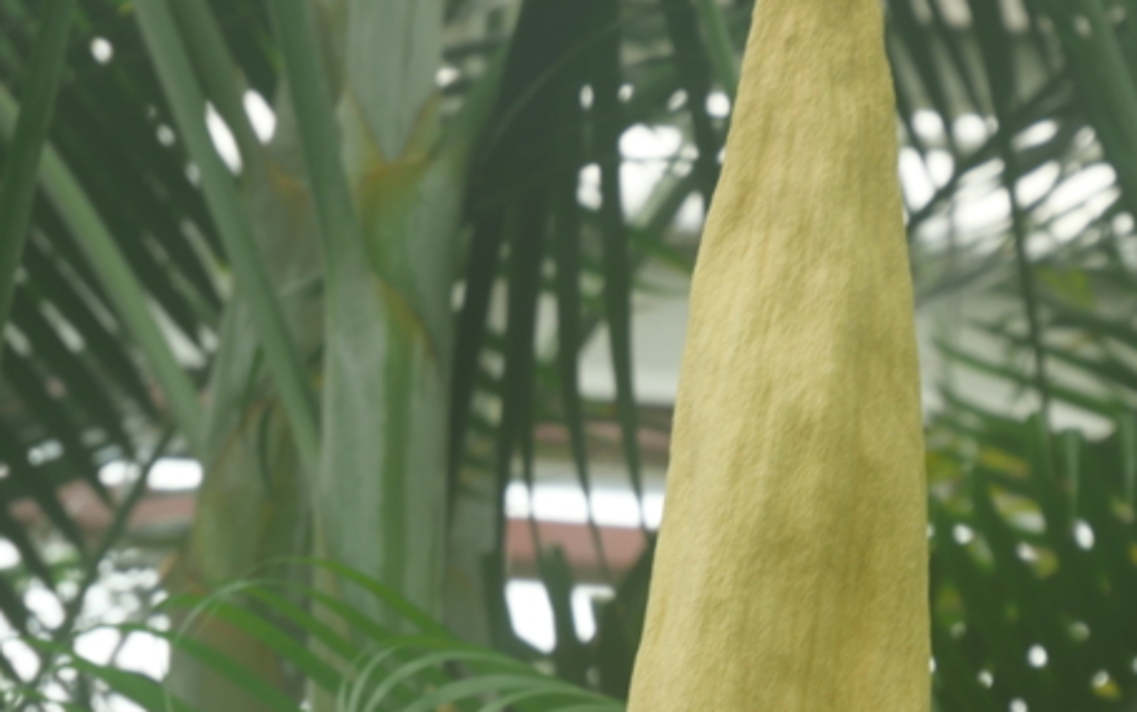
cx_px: 800
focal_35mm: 178
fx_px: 5518
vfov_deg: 7.4
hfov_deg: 11.7
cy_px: 425
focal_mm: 52
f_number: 5.6
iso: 250
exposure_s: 1/40
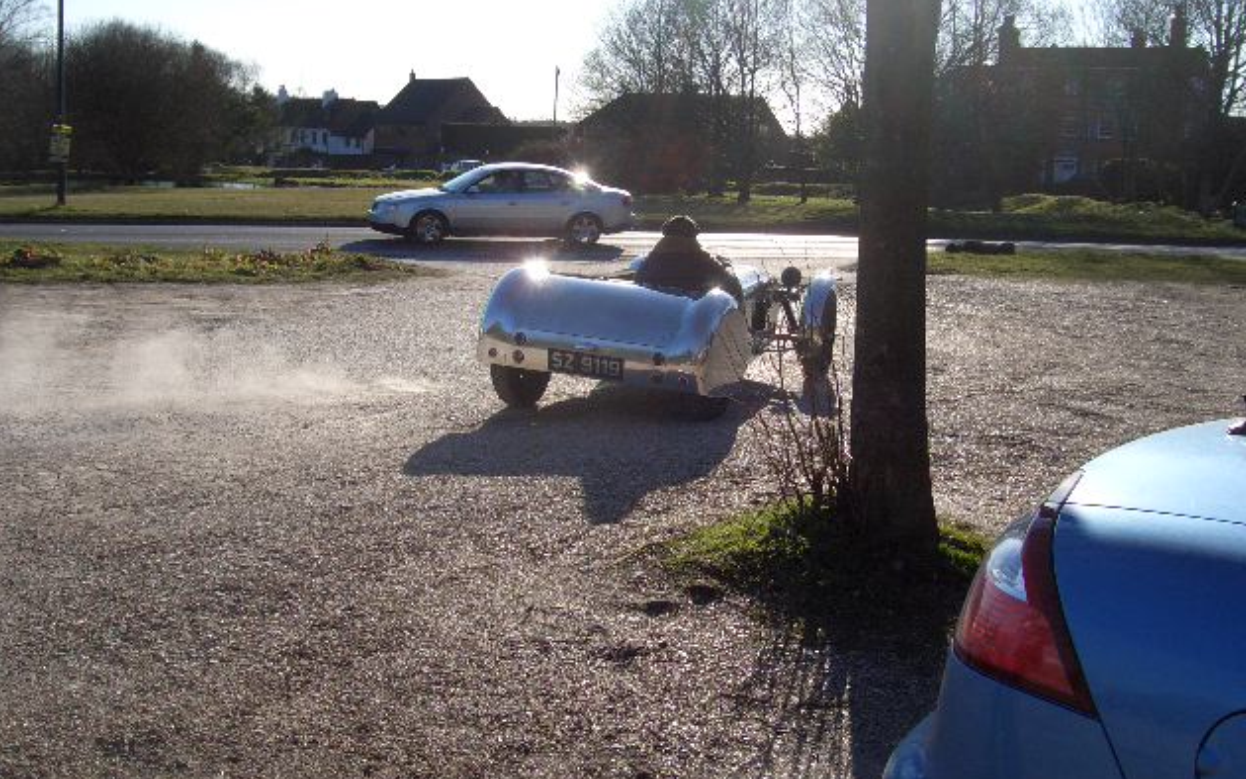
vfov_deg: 30.5
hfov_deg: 47.2
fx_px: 1426
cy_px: 364
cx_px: 615
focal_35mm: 42
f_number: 4.8
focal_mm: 8
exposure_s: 1/400
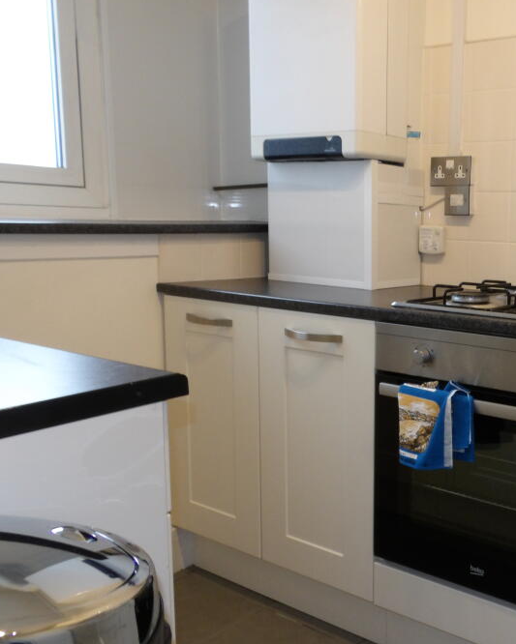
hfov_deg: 38.3
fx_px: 687
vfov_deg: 50.3
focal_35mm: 36
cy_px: 320
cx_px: 465
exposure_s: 1/17
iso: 200
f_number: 4.1
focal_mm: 4.3
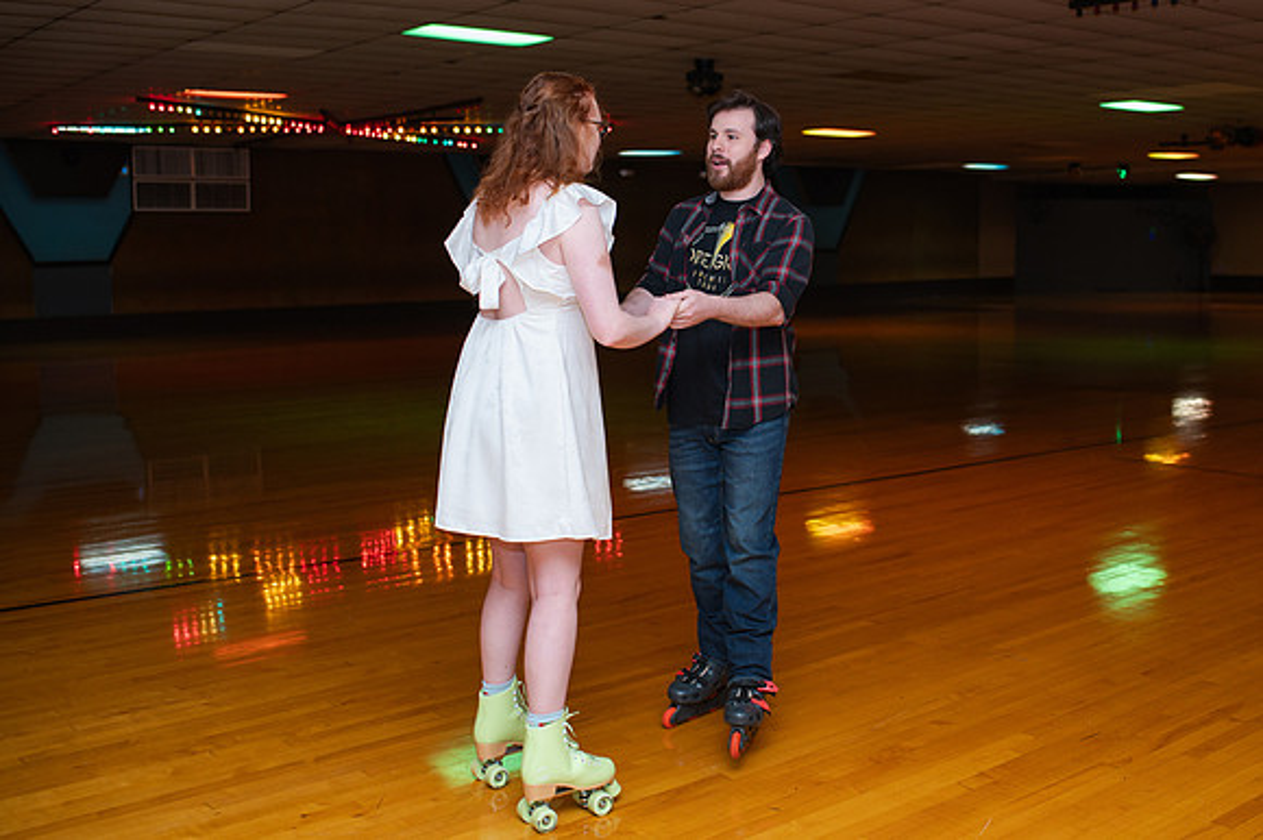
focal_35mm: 40
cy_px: 379
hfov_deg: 48.6
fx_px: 1393
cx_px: 717
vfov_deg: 33.6
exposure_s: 1/200
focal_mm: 35
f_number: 3.2
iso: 1000
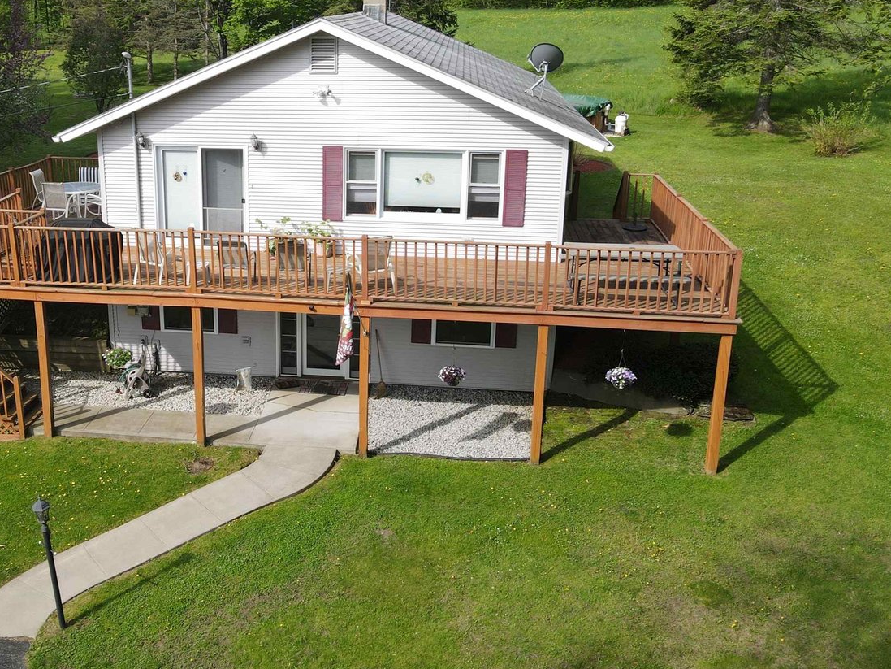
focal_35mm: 35
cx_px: 304
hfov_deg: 51.7
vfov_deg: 40.6
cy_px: 287
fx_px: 901
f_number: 2.8
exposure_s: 1/400
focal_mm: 4.5
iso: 100
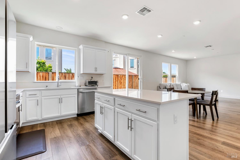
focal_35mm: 15
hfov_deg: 100.4
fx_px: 100
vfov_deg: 77.3
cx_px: 120
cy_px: 80
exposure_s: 1/10
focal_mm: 10
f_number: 8
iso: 250
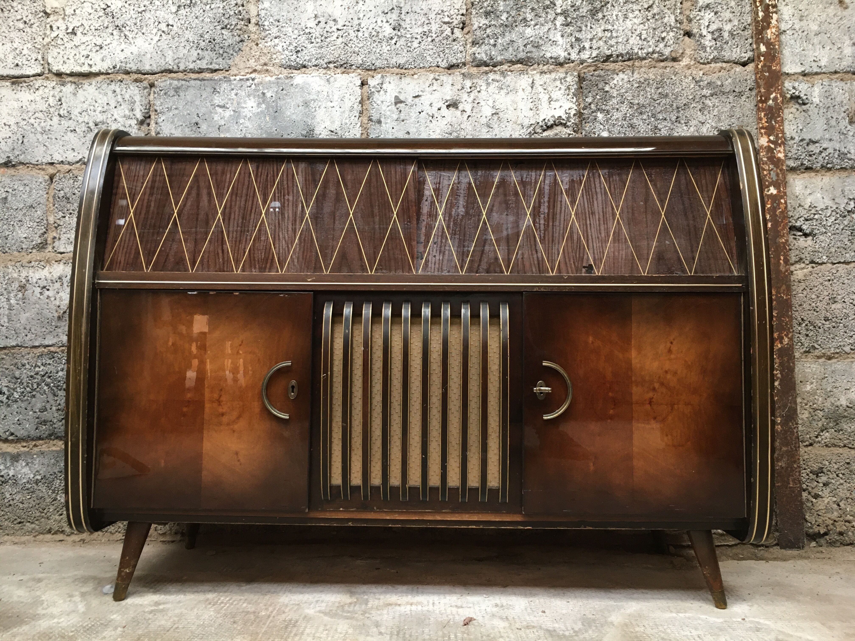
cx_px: 428
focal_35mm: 29
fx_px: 716
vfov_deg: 48.2
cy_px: 320
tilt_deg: +3.1
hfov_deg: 61.7
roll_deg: +0.7
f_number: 2.2
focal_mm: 4.15
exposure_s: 1/33
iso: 100
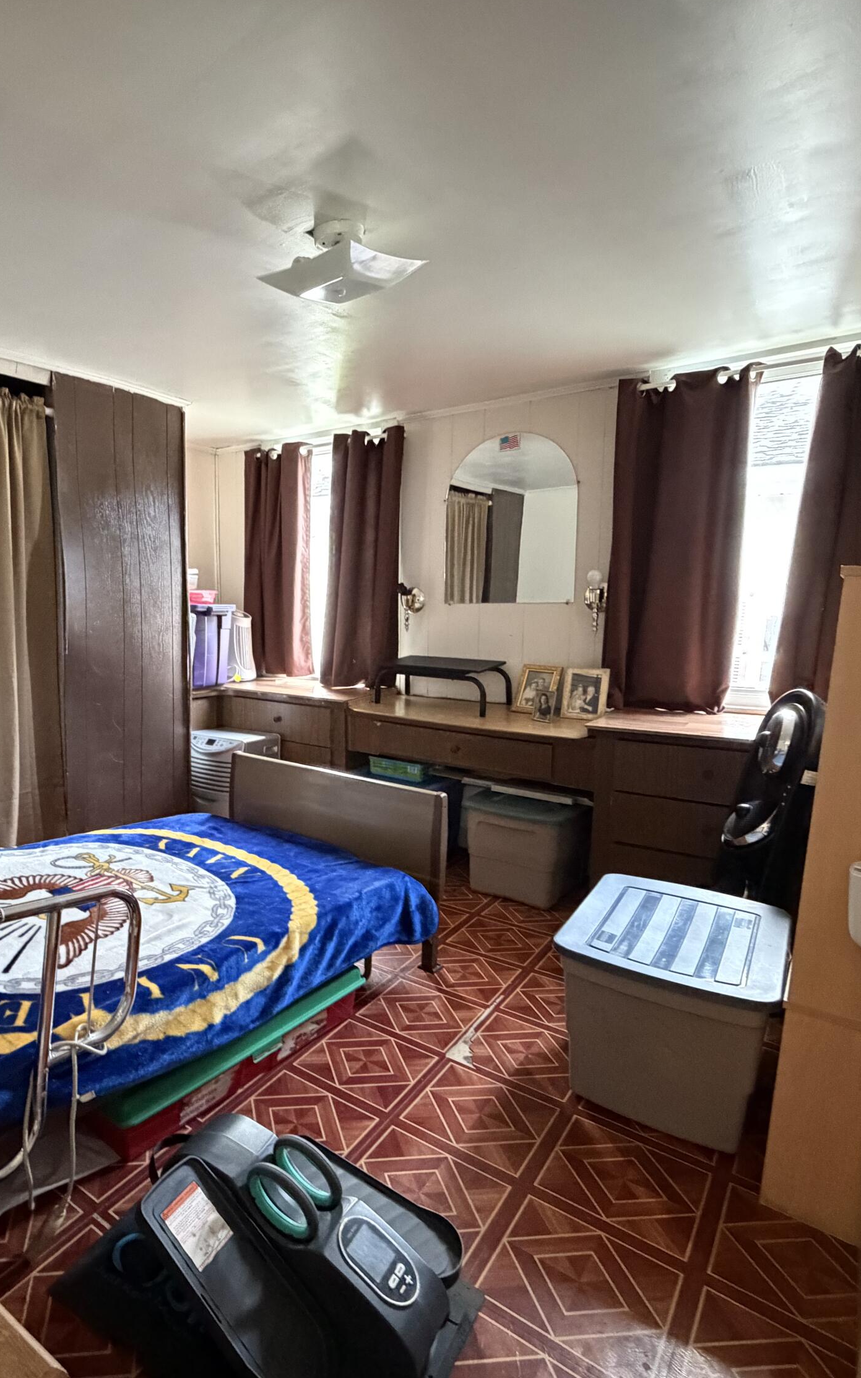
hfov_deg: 57.3
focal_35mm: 20
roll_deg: +0.2
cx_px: 238
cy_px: 688
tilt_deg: -9.0
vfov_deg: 85.1
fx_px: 751
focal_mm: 2.22
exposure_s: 1/60
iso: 1250
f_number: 2.2
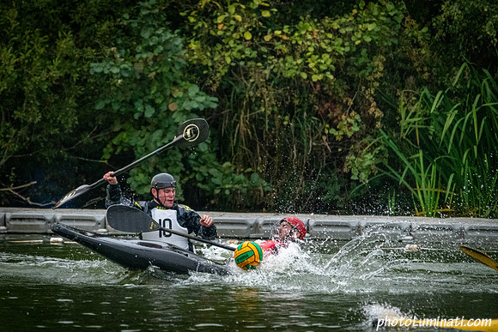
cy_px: 218
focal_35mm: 525
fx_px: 7264
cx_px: 189
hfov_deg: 3.9
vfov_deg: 2.6
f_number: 5.6
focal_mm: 400
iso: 5000
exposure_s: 1/2500
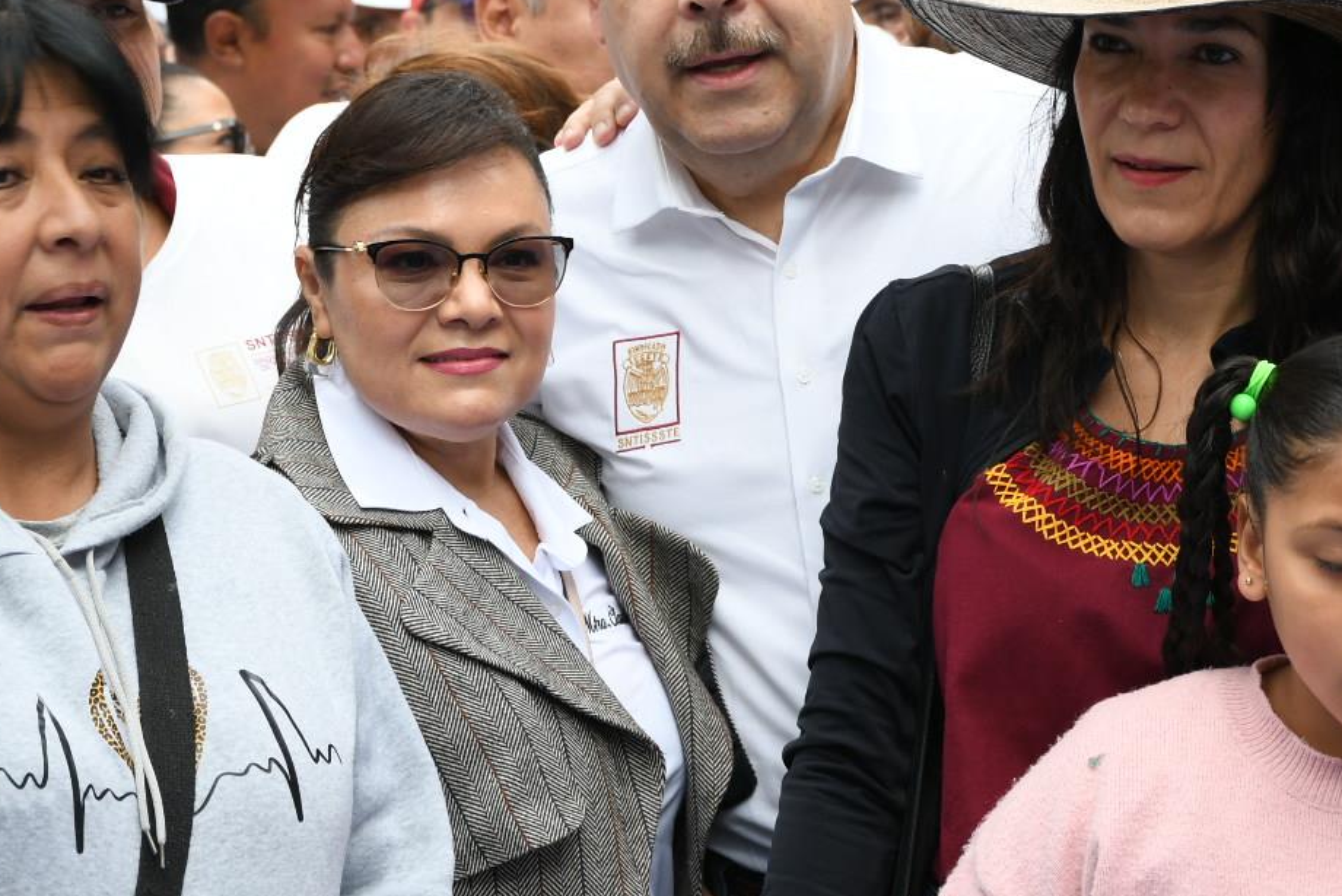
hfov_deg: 15.5
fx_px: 4922
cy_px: 270
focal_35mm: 132
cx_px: 786
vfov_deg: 10.4
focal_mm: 50
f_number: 5.6
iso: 200
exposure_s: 1/125
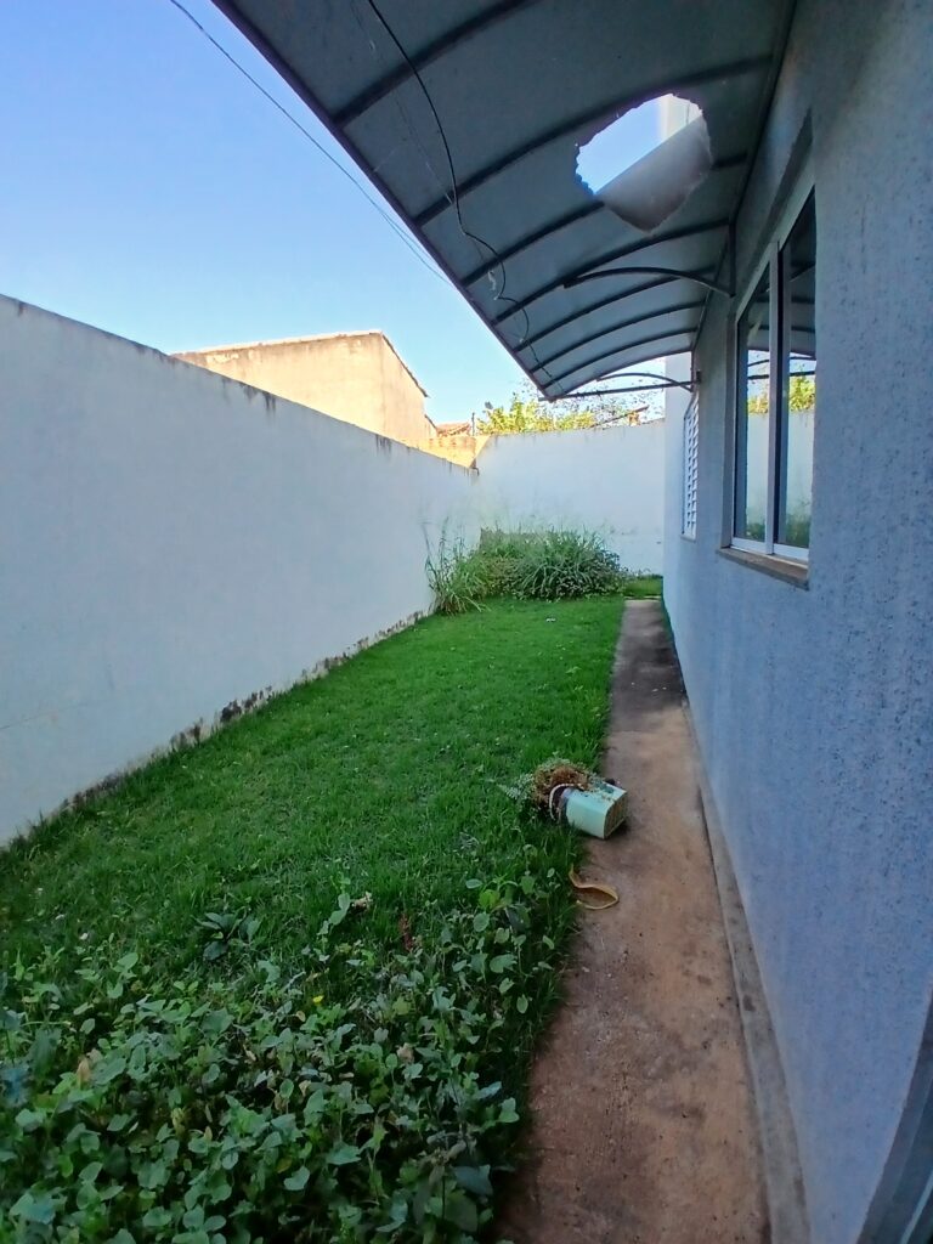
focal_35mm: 17
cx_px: 466
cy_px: 622
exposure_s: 1/291
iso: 50
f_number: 2.2
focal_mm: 1.4
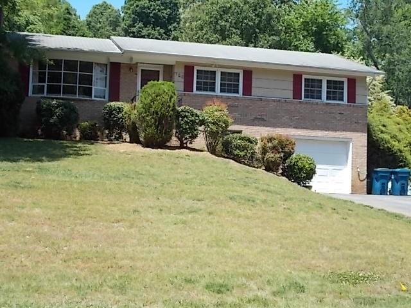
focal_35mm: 58
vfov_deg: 25.2
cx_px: 206
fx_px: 689
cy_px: 154
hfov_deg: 33.2
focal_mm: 10.3
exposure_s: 1/200
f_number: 4.9
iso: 80
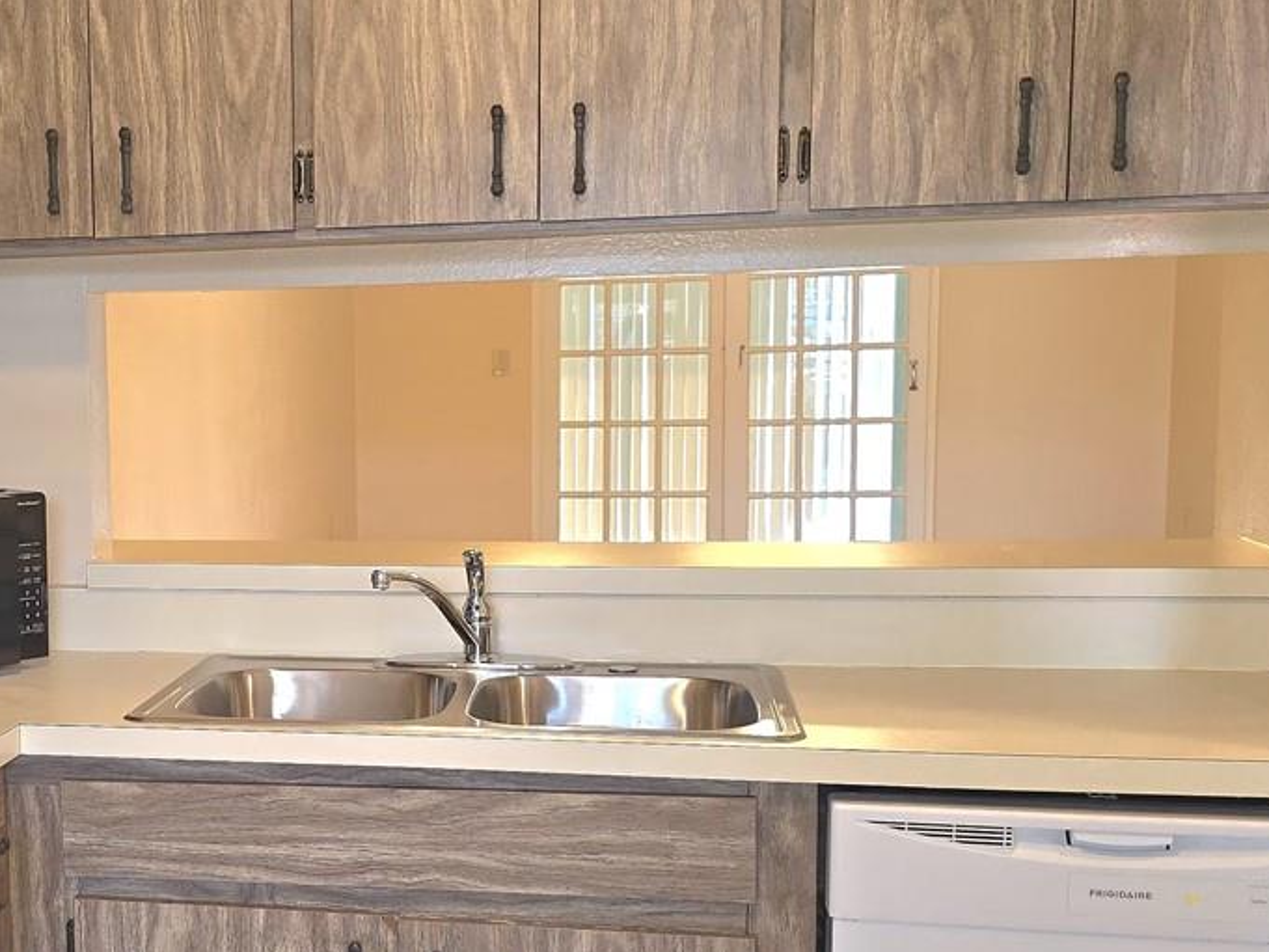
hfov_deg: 33.5
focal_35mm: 54
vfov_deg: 27.0
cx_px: 104
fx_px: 1980
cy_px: 574
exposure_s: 1/30
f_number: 1.7
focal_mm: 6.3
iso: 100
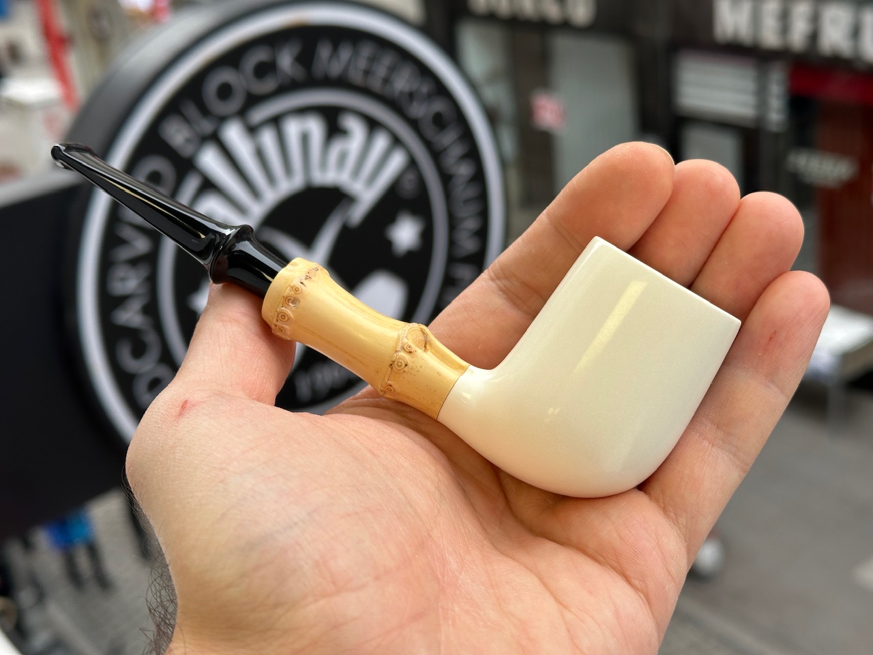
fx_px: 1211
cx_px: 436
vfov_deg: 30.3
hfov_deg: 39.7
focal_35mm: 48
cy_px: 328
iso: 50
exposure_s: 1/133
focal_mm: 6.86
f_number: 1.78
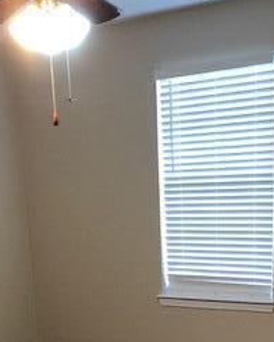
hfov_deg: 21.5
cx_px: 114
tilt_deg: -21.1
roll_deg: +4.1
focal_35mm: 71
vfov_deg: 23.7
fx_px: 719
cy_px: 439
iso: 40
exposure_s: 1/15
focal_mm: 3.99
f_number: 1.8
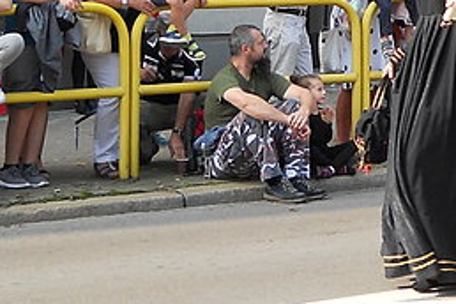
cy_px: -100
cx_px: 507
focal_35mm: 149
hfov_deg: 13.5
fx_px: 1887
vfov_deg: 9.1
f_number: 3.1
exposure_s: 1/250
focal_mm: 6.72
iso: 80
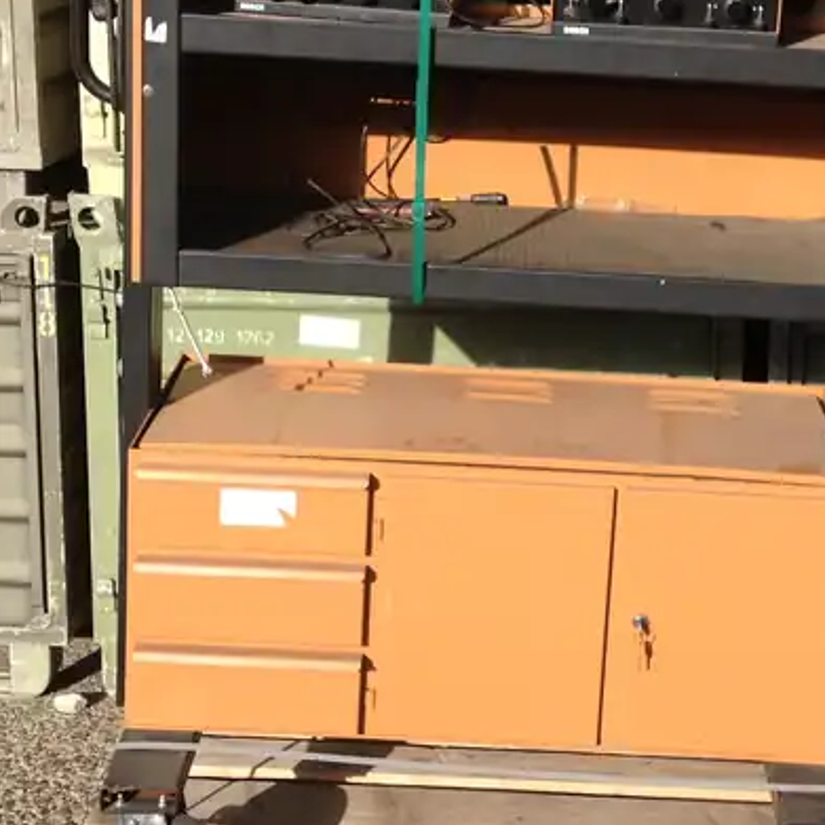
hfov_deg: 21.8
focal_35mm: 79
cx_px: 538
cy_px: 255
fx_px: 2130
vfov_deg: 21.8
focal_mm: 4.28
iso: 50
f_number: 2.4
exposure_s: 1/1008
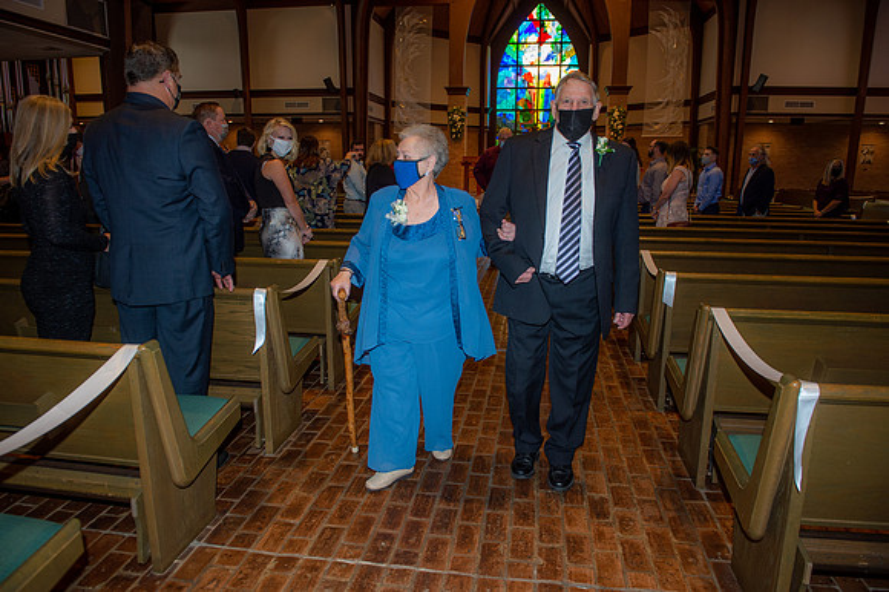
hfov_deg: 73.8
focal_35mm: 24
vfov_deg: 53.1
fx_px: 592
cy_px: 296
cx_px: 444
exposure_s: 1/125
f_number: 5
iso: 1250
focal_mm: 24
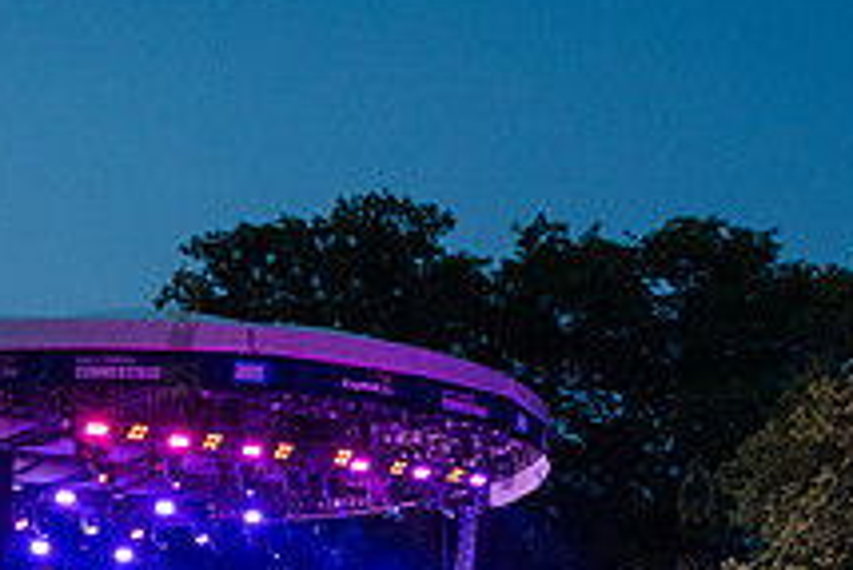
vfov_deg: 19.5
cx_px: 179
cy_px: 715
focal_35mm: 65
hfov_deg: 30.2
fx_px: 1541
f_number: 3.2
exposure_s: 1/125
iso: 5000
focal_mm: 24
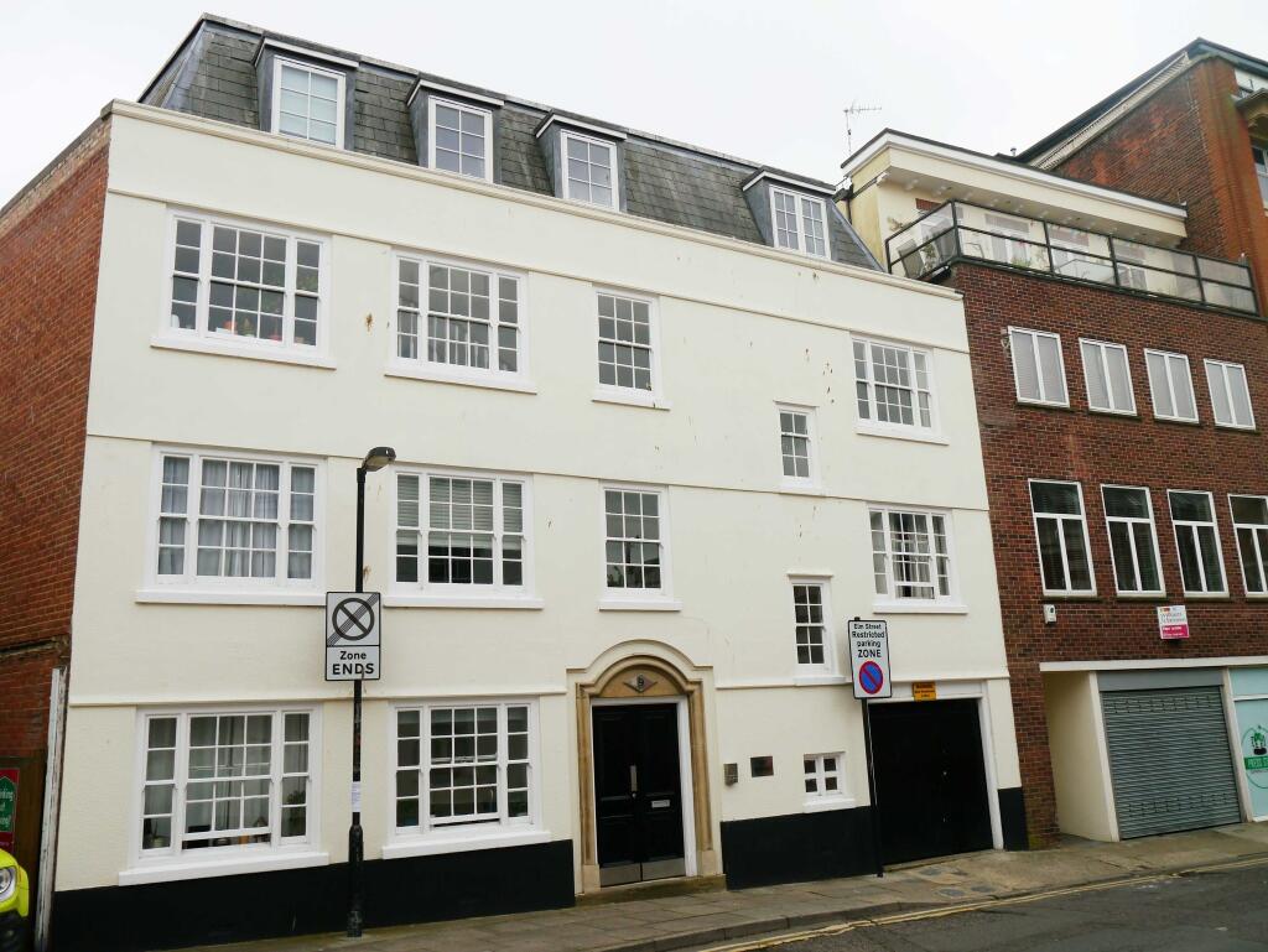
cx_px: 634
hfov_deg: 63.4
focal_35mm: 28
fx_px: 1026
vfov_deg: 49.8
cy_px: 476
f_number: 7.1
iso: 160
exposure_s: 1/320
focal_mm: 14
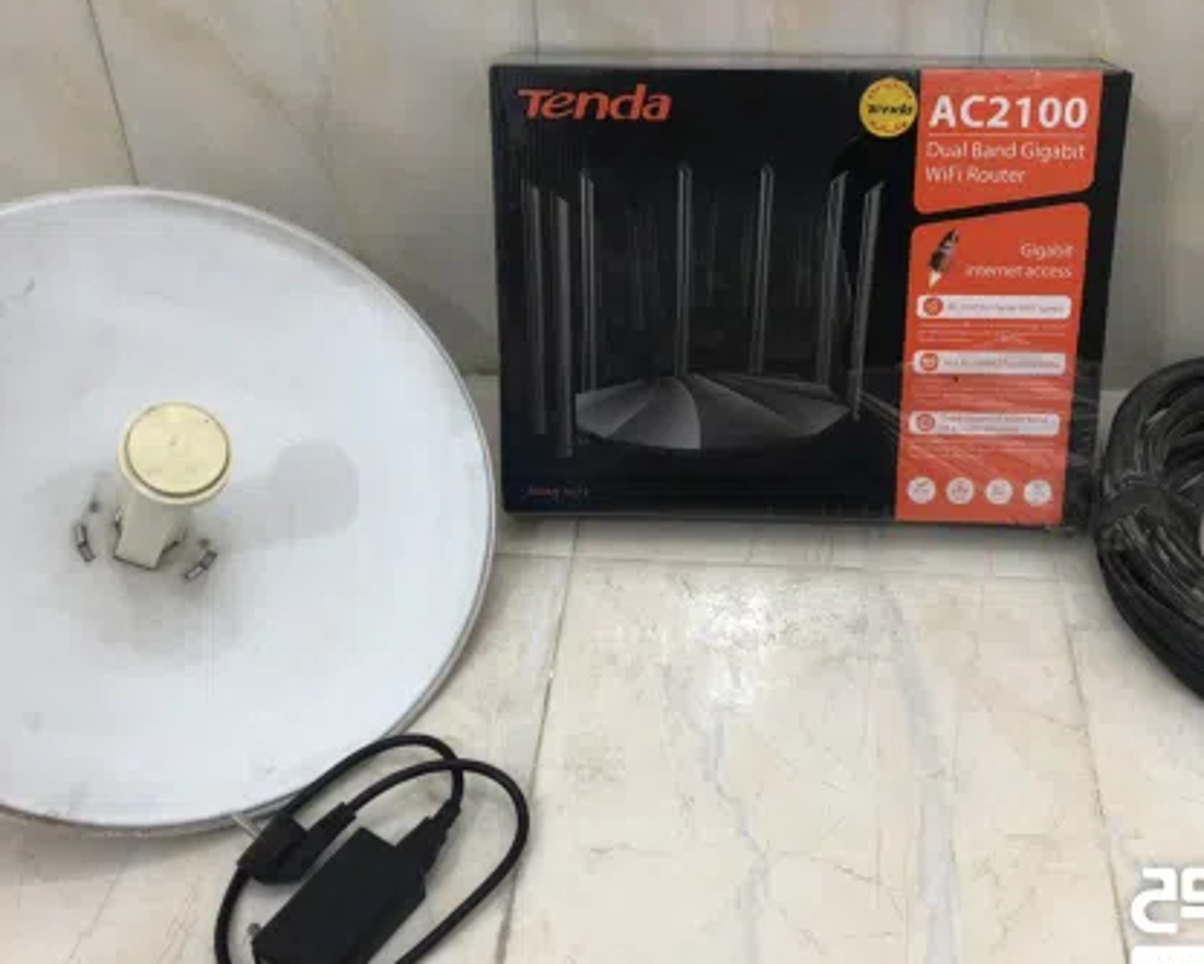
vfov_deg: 35.6
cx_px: 695
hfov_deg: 43.7
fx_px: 1497
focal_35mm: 42
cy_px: 423
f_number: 1.8
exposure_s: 1/30
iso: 25
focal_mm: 4
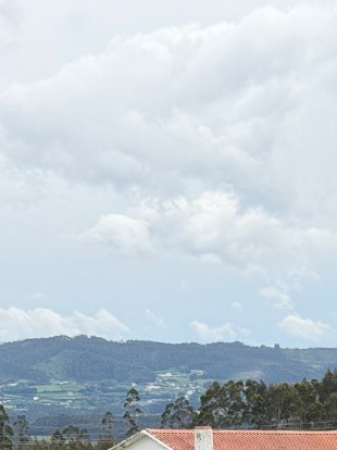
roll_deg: -0.4
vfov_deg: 10.7
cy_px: 801
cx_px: 429
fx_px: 2261
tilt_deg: -11.1
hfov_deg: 8.4
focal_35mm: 174
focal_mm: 6.76
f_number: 1.78
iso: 64
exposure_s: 1/3704
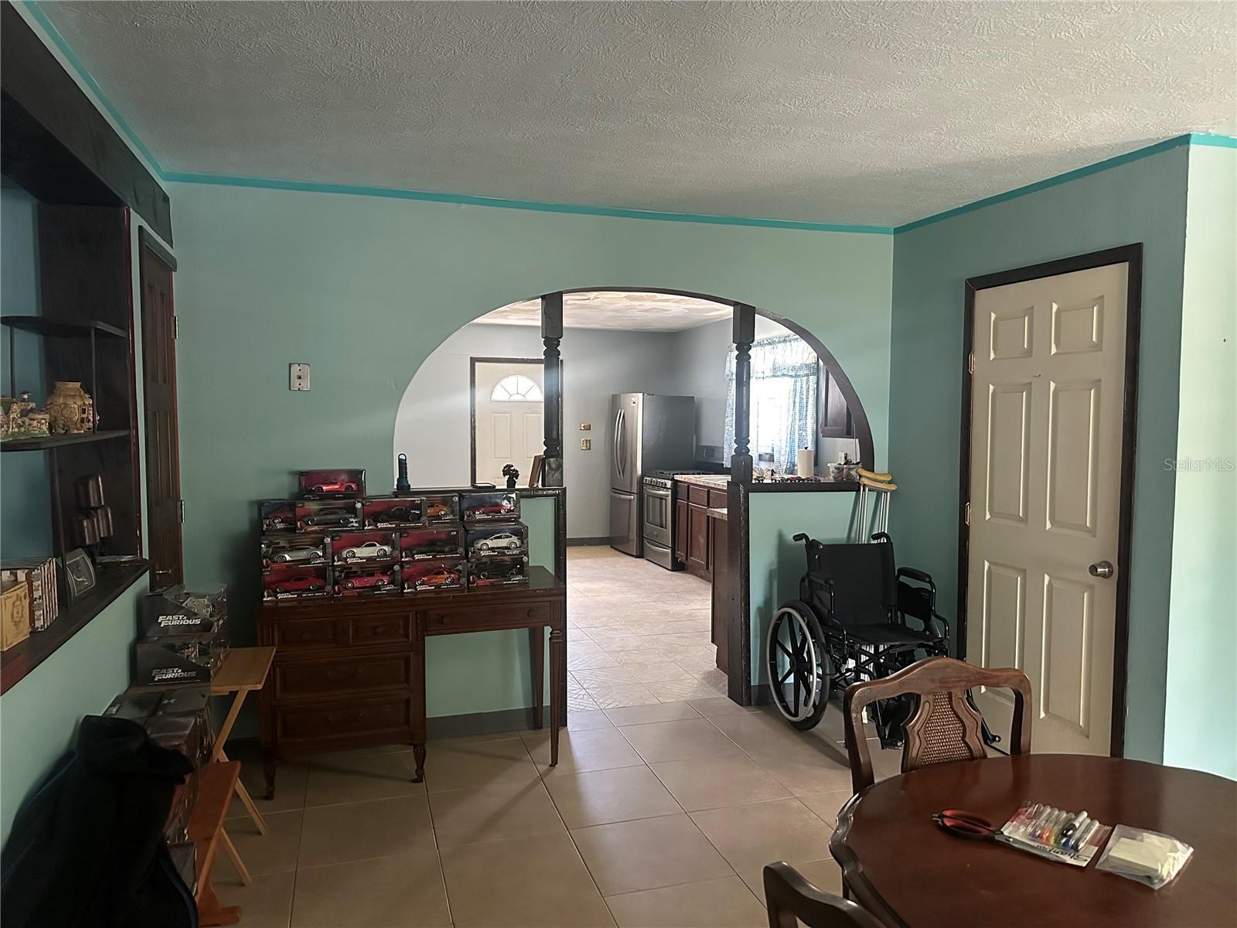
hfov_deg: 71.6
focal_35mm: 24
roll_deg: -0.3
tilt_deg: -3.9
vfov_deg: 56.8
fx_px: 858
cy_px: 464
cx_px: 618
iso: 1000
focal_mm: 6.86
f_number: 1.78
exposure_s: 1/56
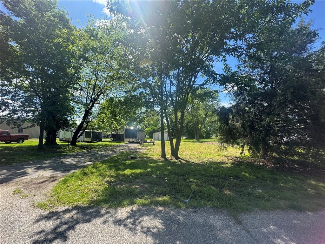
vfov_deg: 85.7
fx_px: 131
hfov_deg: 102.1
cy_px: 122
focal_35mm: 14
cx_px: 162
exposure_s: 1/763
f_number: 2.2
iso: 40
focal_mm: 2.22
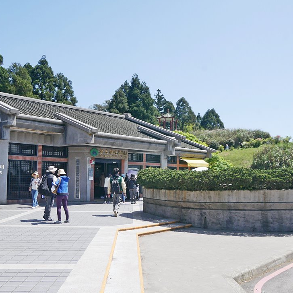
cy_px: 150
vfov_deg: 48.4
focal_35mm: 34
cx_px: 157
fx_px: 326
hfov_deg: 48.4
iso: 200
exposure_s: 1/1000
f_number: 5
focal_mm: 14
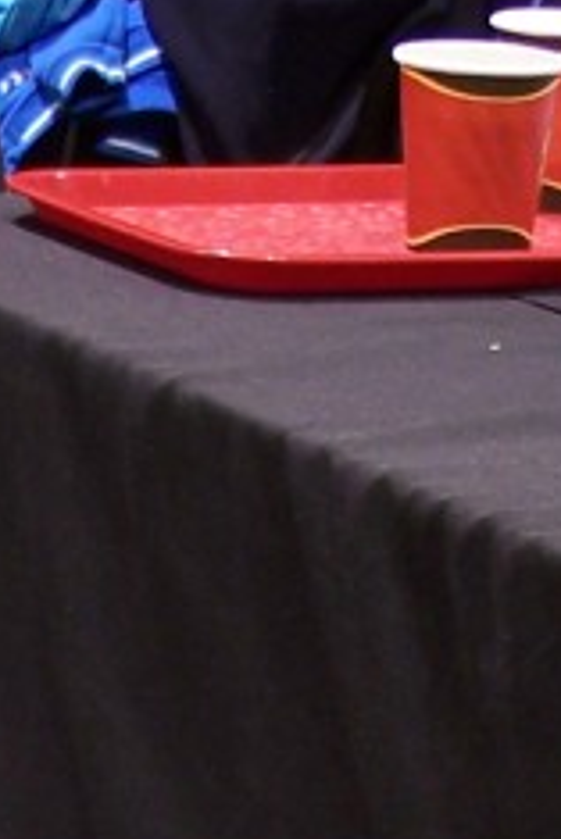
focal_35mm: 267
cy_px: 1635
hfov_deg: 5.1
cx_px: -304
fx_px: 6231
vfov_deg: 7.4
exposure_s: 1/2
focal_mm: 9.8
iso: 80
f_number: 3.1
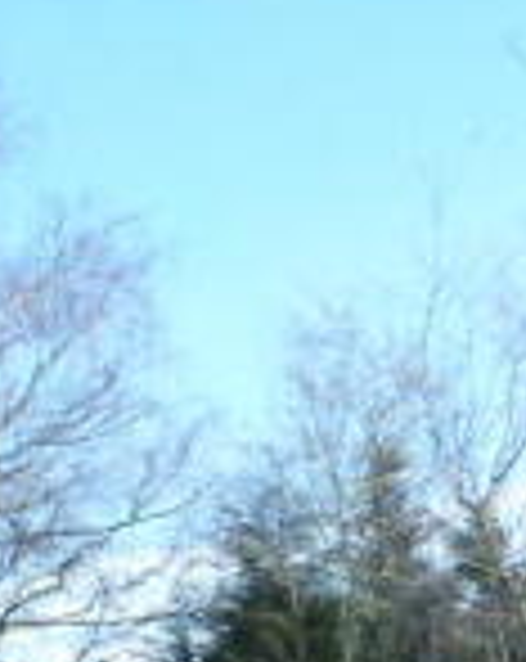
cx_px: -384
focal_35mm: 97
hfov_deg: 14.2
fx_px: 1893
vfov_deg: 18.8
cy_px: 772
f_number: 4
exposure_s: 1/125
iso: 125
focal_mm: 4.5
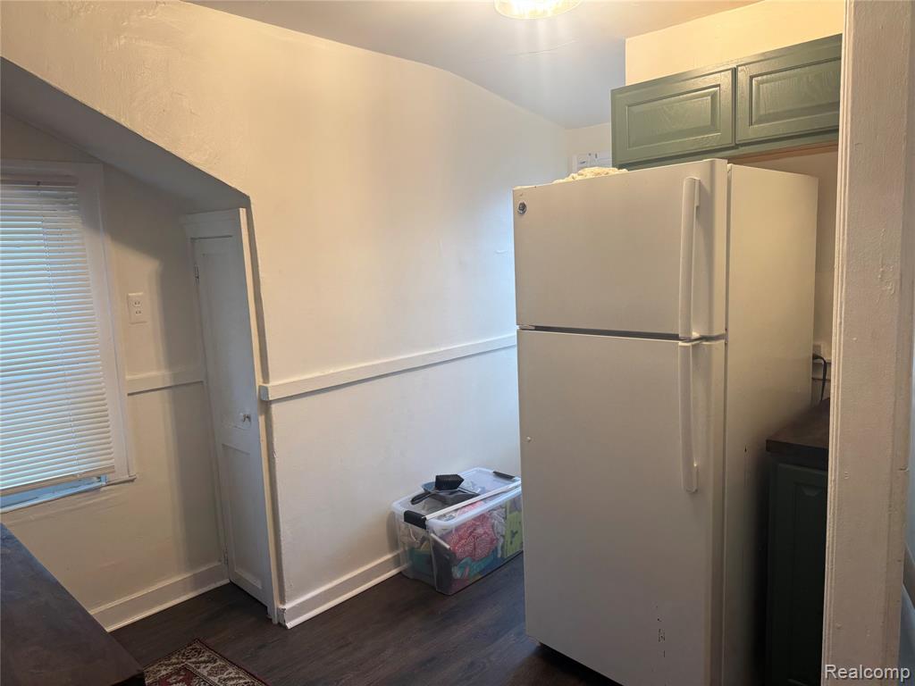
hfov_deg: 71.6
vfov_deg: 56.8
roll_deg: +2.2
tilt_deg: -9.2
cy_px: 343
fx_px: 634
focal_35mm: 24
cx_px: 458
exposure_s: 1/120
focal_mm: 6.76
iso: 100
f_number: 1.78
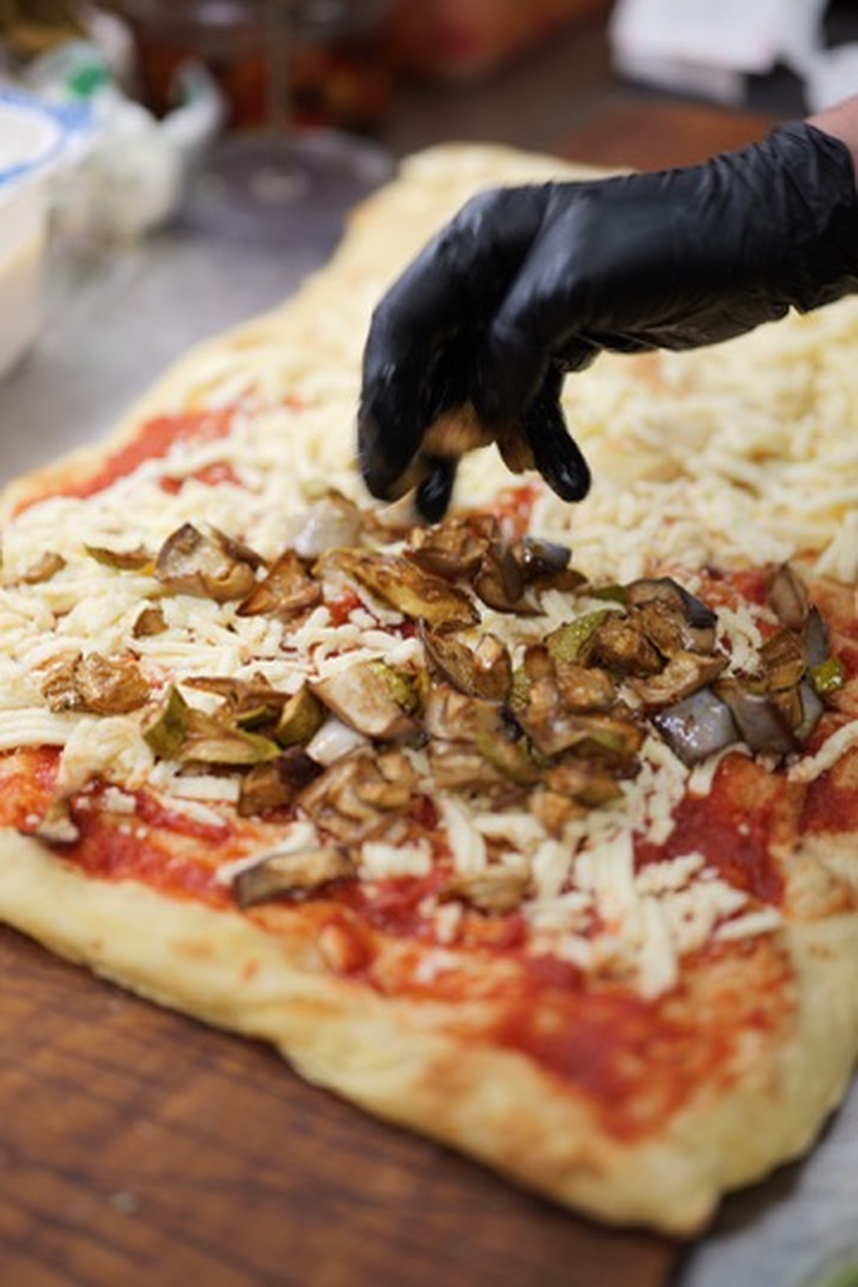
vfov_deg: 39.6
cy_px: 644
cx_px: 429
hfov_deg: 27.0
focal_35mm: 50
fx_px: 1787
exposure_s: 1/80
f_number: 1.8
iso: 100
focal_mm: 50
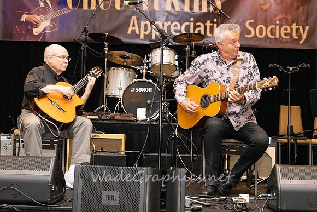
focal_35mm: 75
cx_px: 158
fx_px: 661
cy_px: 106
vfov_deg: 18.2
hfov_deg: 27.0
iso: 6400
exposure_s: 1/200
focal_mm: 75
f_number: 6.3
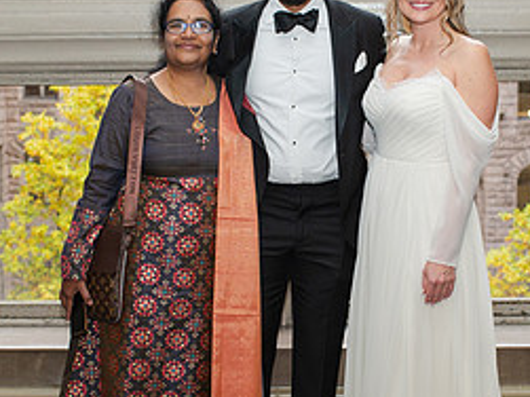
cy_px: 225
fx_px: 1362
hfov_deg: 22.0
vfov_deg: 16.6
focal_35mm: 89
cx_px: 318
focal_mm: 35
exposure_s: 1/200
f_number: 3.5
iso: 1000
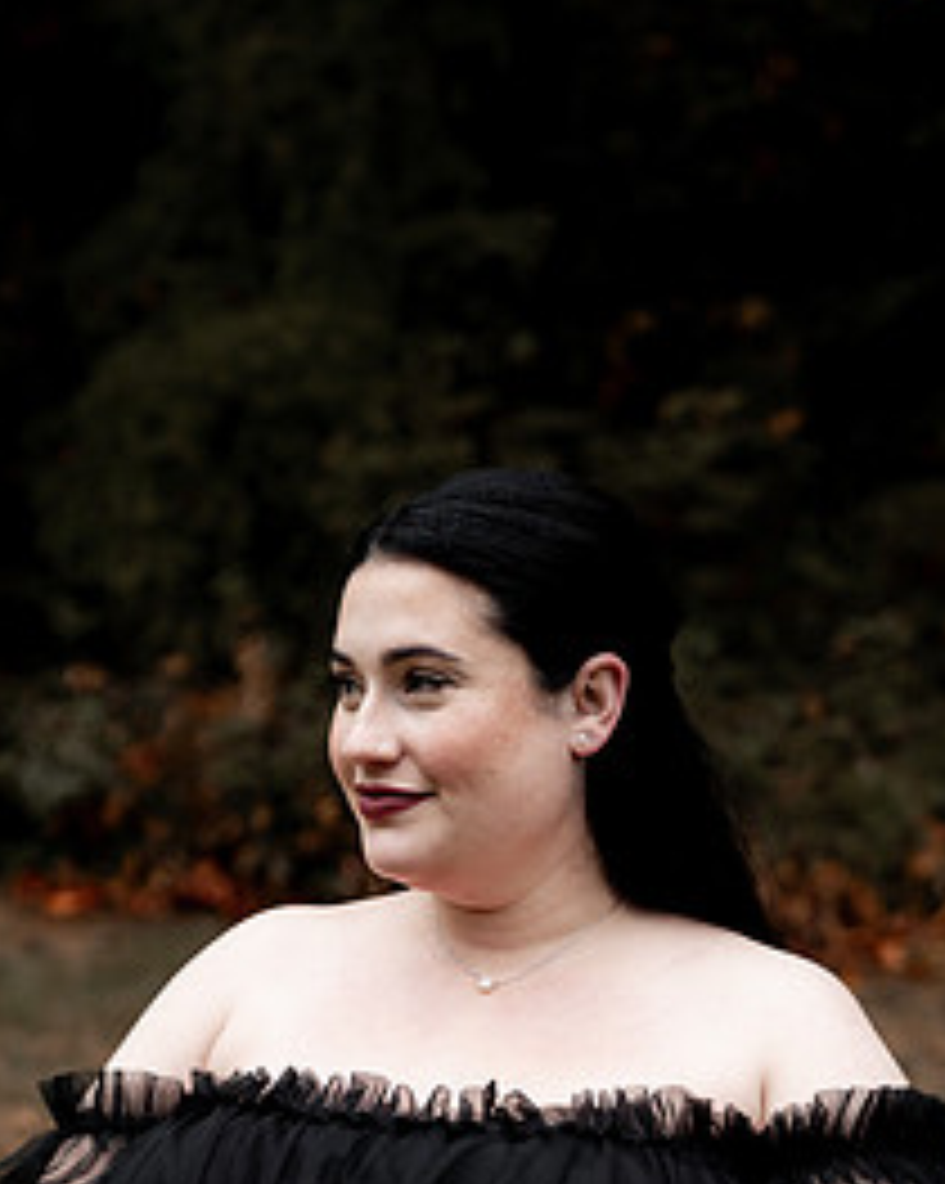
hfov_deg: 20.7
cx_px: 482
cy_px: 963
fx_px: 2590
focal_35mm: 74
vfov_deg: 25.3
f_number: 2.8
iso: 400
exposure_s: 1/2000
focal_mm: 46
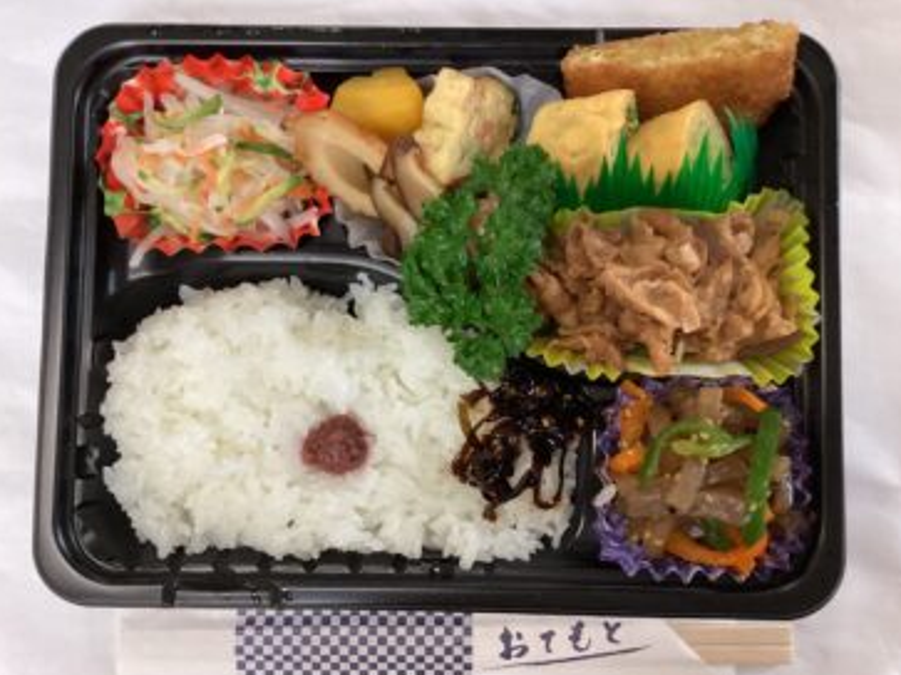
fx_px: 833
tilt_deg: -87.6
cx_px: 450
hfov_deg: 56.8
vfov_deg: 44.1
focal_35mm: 32
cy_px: 346
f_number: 2.4
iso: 320
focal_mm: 3.3
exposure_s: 1/60
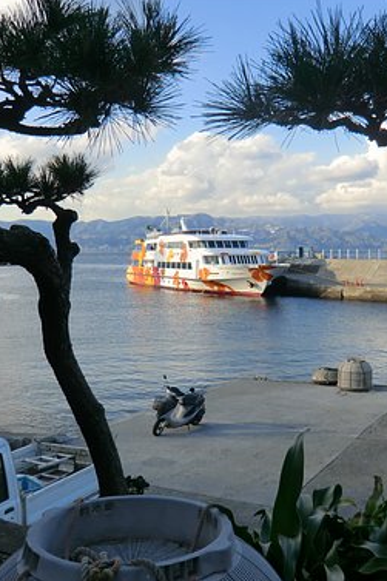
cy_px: 288
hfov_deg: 32.5
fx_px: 662
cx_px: 231
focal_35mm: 41
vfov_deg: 47.4
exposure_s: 1/400
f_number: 3.5
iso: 64
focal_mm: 5.2
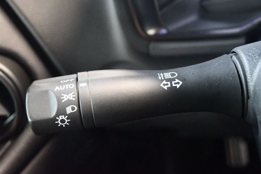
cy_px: 87
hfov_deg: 41.1
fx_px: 348
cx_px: 130
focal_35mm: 48
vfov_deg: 28.0
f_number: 4.8
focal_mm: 32
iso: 12800
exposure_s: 1/30
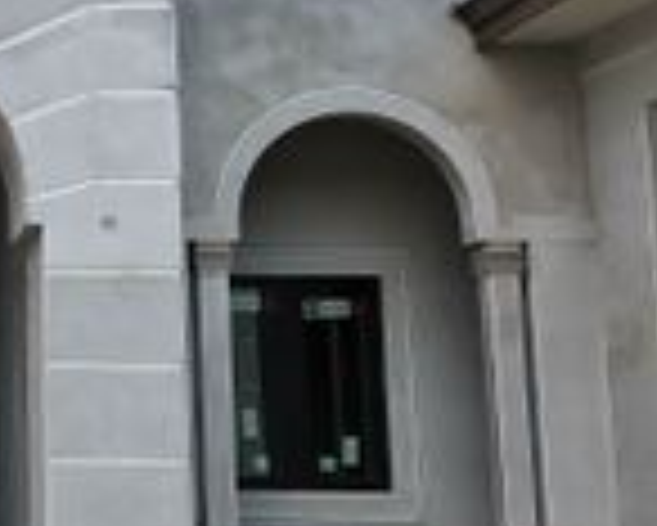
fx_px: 1401
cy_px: 189
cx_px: -166
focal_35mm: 72
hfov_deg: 23.7
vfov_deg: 21.2
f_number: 1.8
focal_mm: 5.58
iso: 50
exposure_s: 3
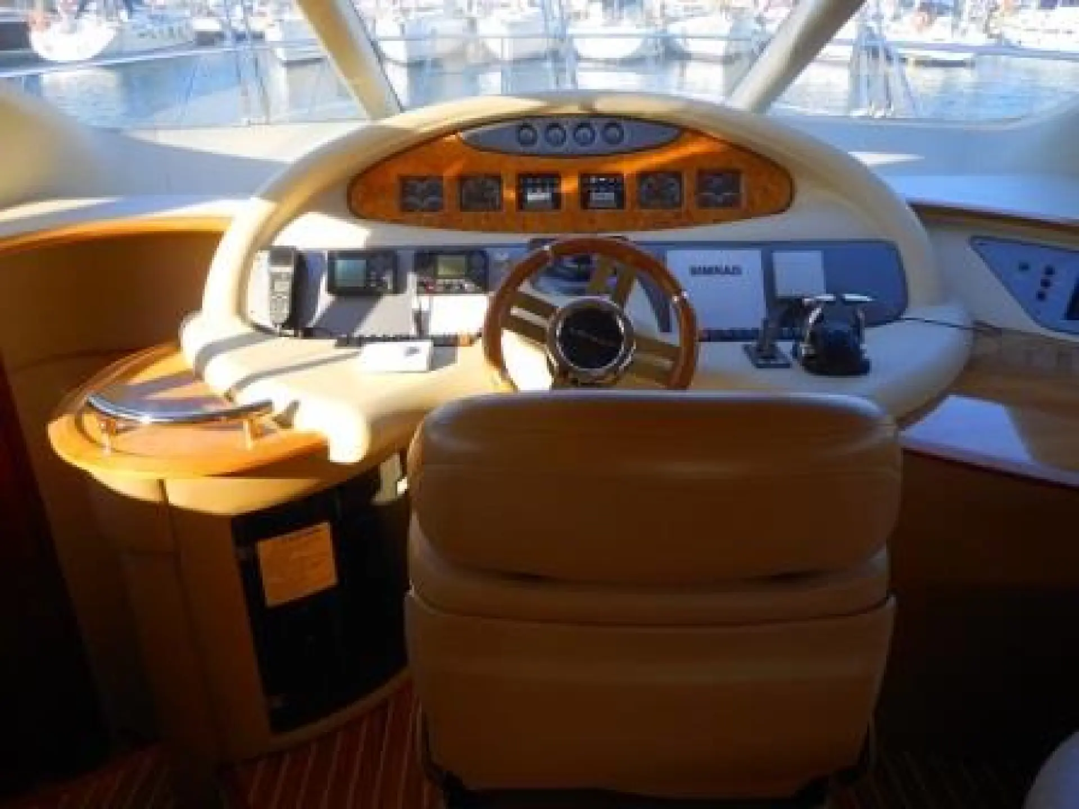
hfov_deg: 61.7
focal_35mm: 29
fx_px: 904
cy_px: 404
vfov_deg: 48.2
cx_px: 540
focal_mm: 5.2
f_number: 4
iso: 80
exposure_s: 1/50
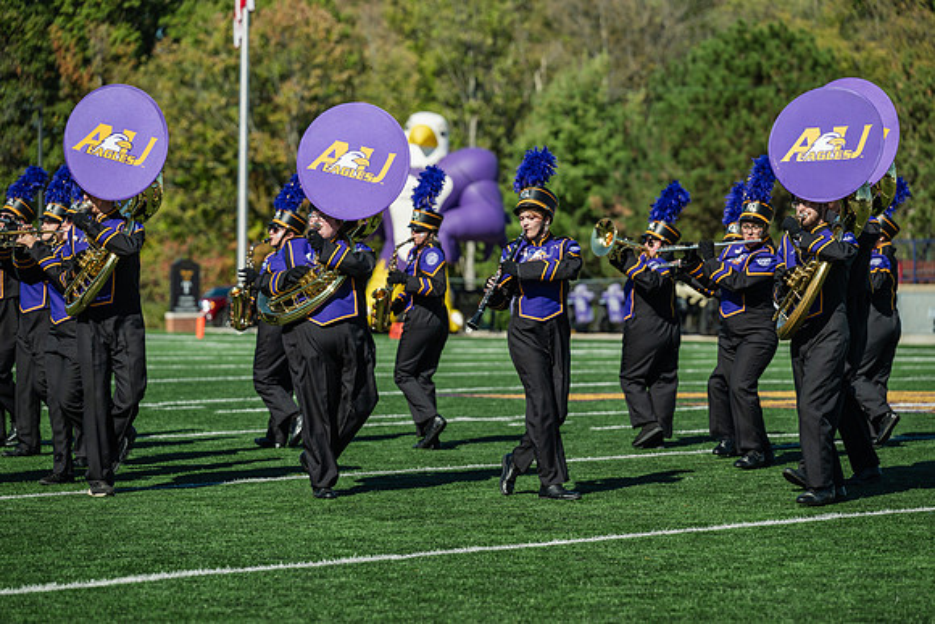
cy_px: 312
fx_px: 3377
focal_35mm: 130
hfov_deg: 15.8
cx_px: 468
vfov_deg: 10.6
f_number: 3.5
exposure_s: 1/1600
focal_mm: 130
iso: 100
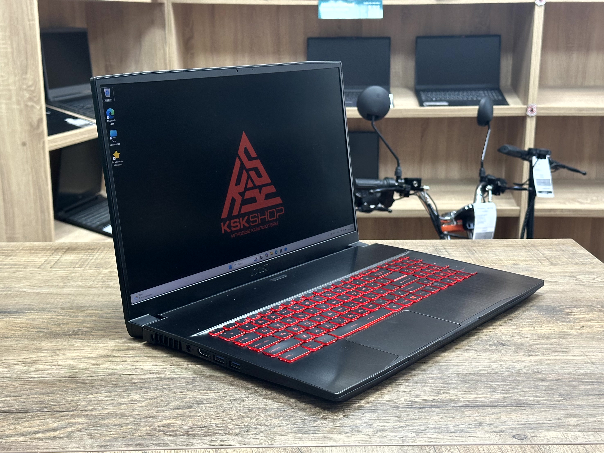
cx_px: 302
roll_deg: -0.4
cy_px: 226
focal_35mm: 48
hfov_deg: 39.7
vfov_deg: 30.3
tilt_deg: -13.7
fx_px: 838
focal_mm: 6.86
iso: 200
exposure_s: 1/50
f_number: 1.78
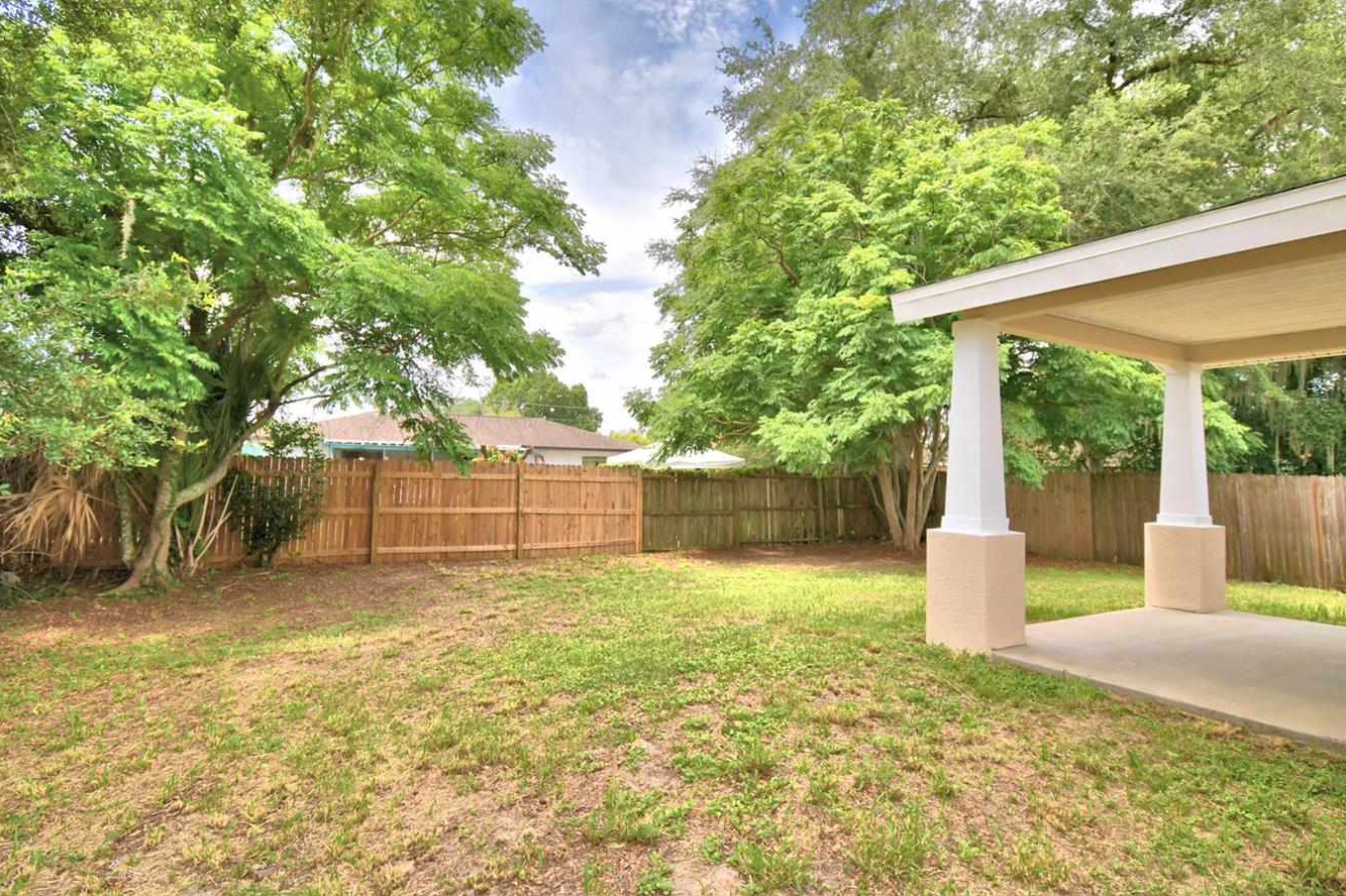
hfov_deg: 90.0
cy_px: 434
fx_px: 673
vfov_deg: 67.3
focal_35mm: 18
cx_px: 692
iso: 100
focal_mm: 10
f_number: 4.5
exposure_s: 1/640
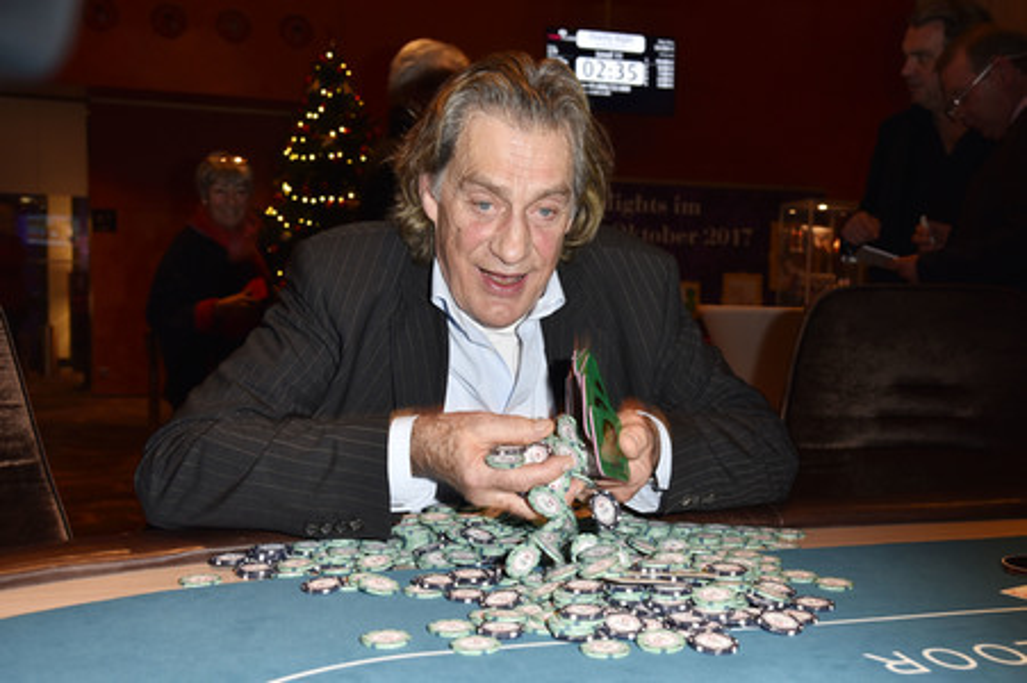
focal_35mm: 34
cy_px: 342
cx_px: 514
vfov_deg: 38.8
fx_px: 969
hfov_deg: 55.8
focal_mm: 34
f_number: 5.6
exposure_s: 1/50
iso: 800
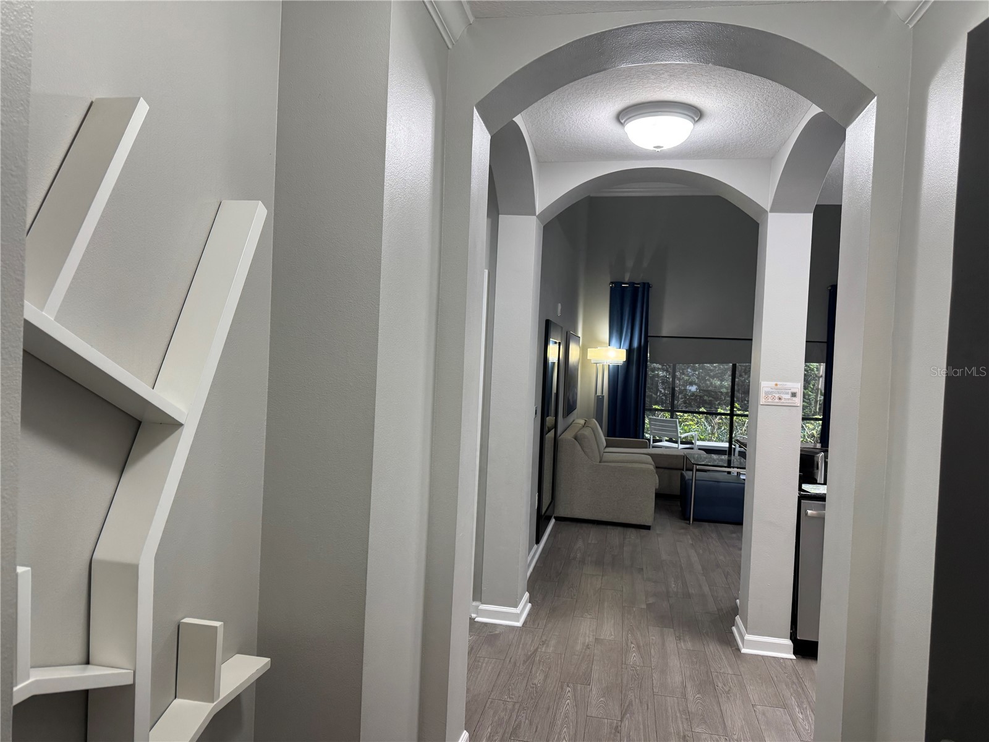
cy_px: 371
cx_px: 494
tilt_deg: -1.3
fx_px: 686
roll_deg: -2.8
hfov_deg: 71.6
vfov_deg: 56.8
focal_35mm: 24
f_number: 1.78
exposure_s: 1/120
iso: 200
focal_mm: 6.76
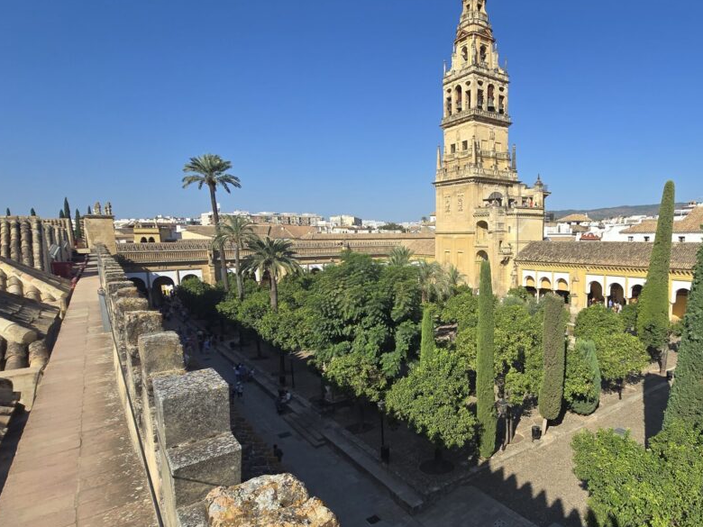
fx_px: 406
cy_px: 300
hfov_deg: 78.9
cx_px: 472
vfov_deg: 65.7
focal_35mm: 20
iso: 50
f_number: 2.2
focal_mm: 2.2
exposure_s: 1/2586
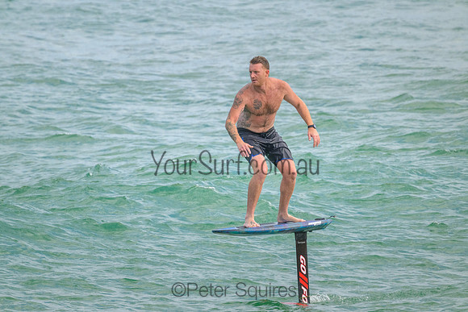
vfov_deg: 1.7
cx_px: 234
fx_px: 10402
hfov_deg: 2.6
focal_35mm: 800
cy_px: 156
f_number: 13
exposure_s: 1/2000
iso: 2500
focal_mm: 800
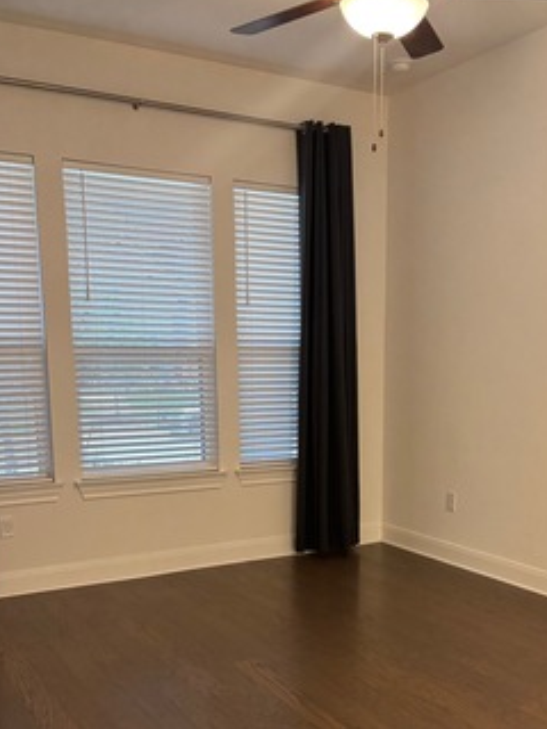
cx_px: 315
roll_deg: -1.4
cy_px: 515
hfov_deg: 36.7
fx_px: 822
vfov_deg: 46.7
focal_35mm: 39
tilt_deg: -10.6
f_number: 1.6
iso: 320
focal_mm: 5.96
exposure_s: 1/60
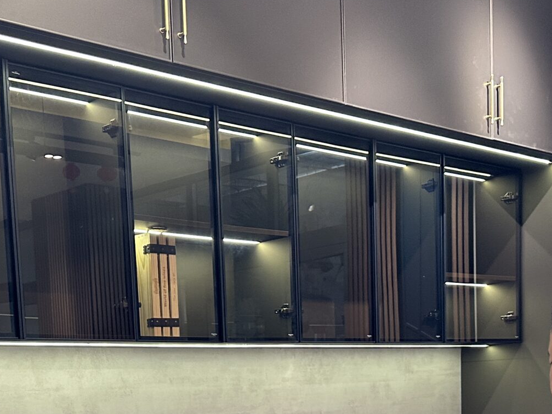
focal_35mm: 61
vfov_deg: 22.2
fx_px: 973
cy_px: 492
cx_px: 247
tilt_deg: -4.2
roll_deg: +0.9
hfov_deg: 31.7
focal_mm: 6.86
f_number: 1.78
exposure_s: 1/50
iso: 250
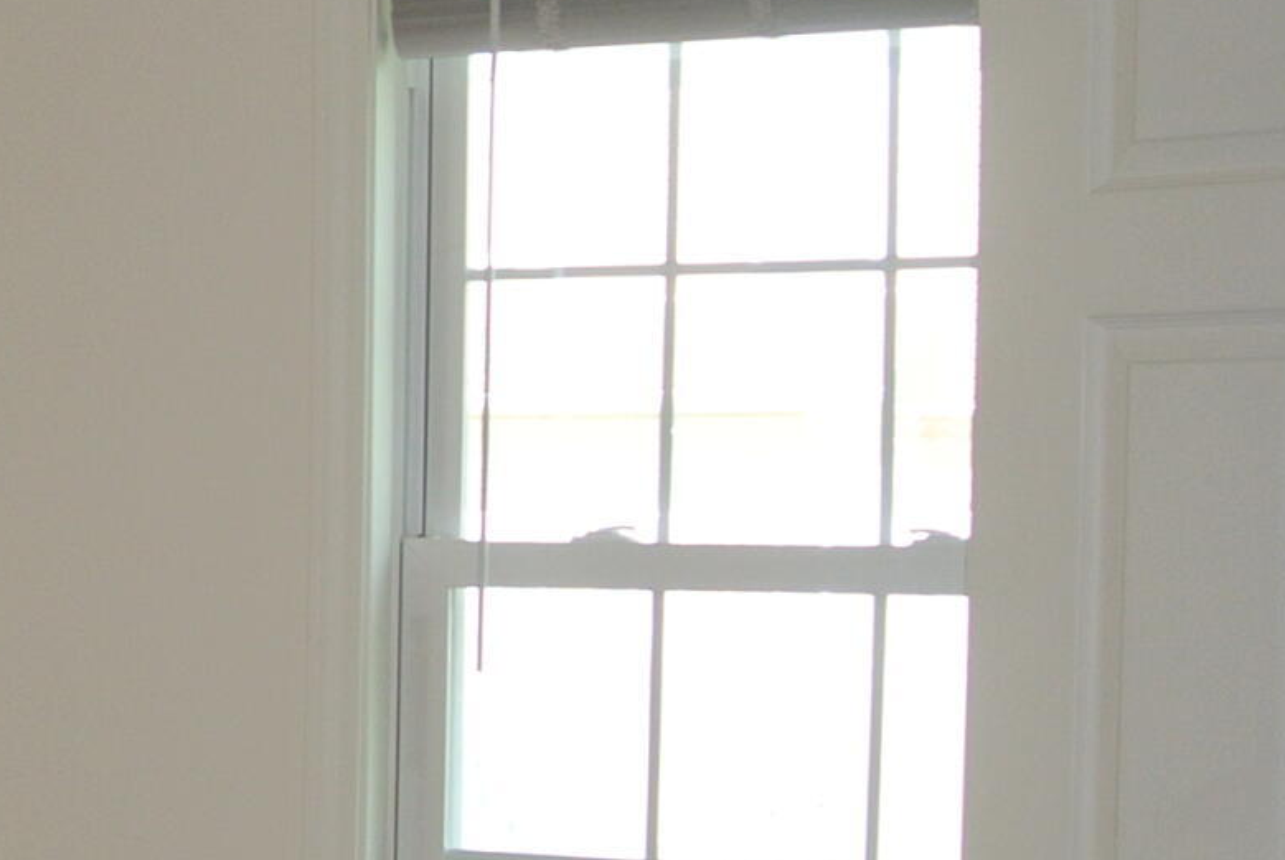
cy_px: 721
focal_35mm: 104
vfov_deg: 13.1
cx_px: -1031
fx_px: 3716
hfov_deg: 16.4
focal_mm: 10
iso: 200
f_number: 4
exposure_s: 1/60
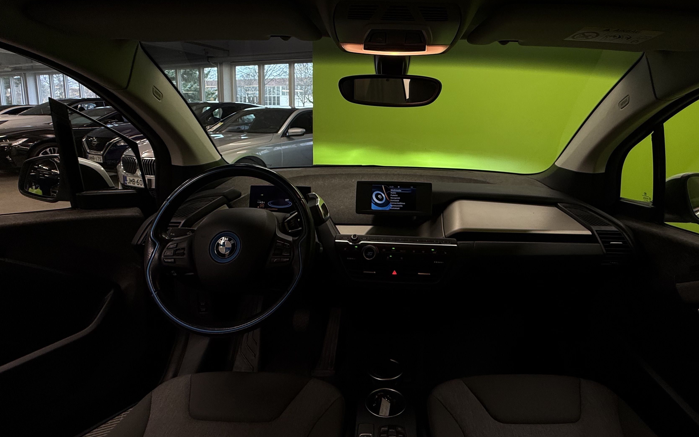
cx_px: 389
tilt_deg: -7.3
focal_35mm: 18
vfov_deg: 64.0
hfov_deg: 90.7
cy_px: 161
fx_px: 343
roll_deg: -1.3
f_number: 2.2
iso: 100
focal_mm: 2.22
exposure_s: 1/100
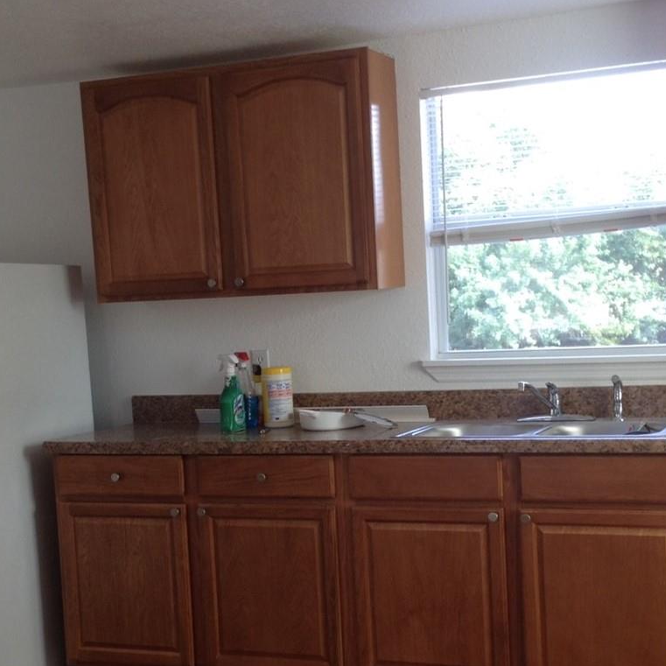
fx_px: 1415
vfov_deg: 26.4
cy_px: 424
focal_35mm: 65
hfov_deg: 26.5
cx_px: 300
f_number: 2.4
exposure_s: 1/60
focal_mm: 4.28
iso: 50
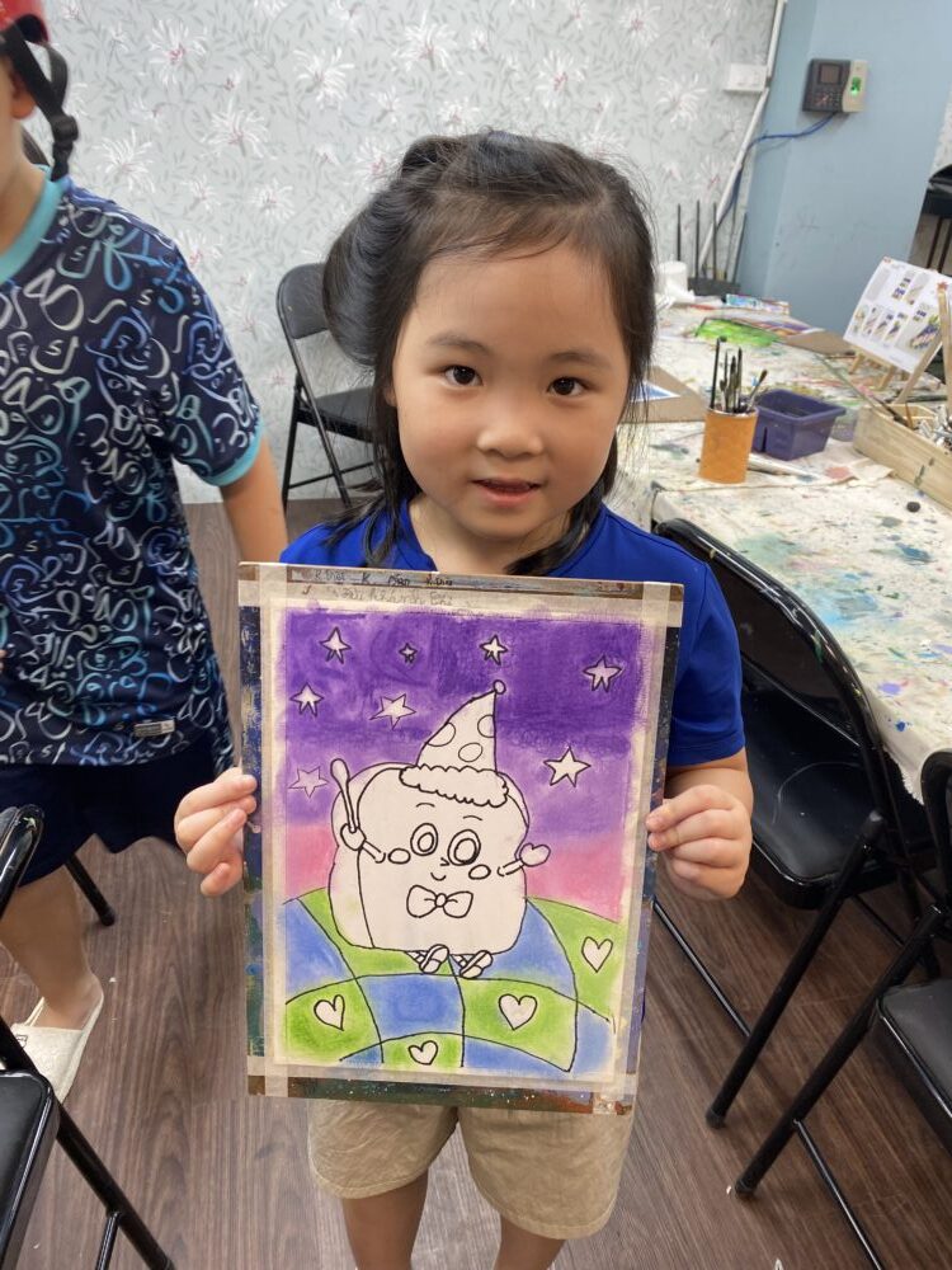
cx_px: 476
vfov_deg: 67.3
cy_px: 635
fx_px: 953
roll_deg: -4.0
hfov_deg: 53.1
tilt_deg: -29.1
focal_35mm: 26
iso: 80
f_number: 1.8
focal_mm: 4.25
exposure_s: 1/100
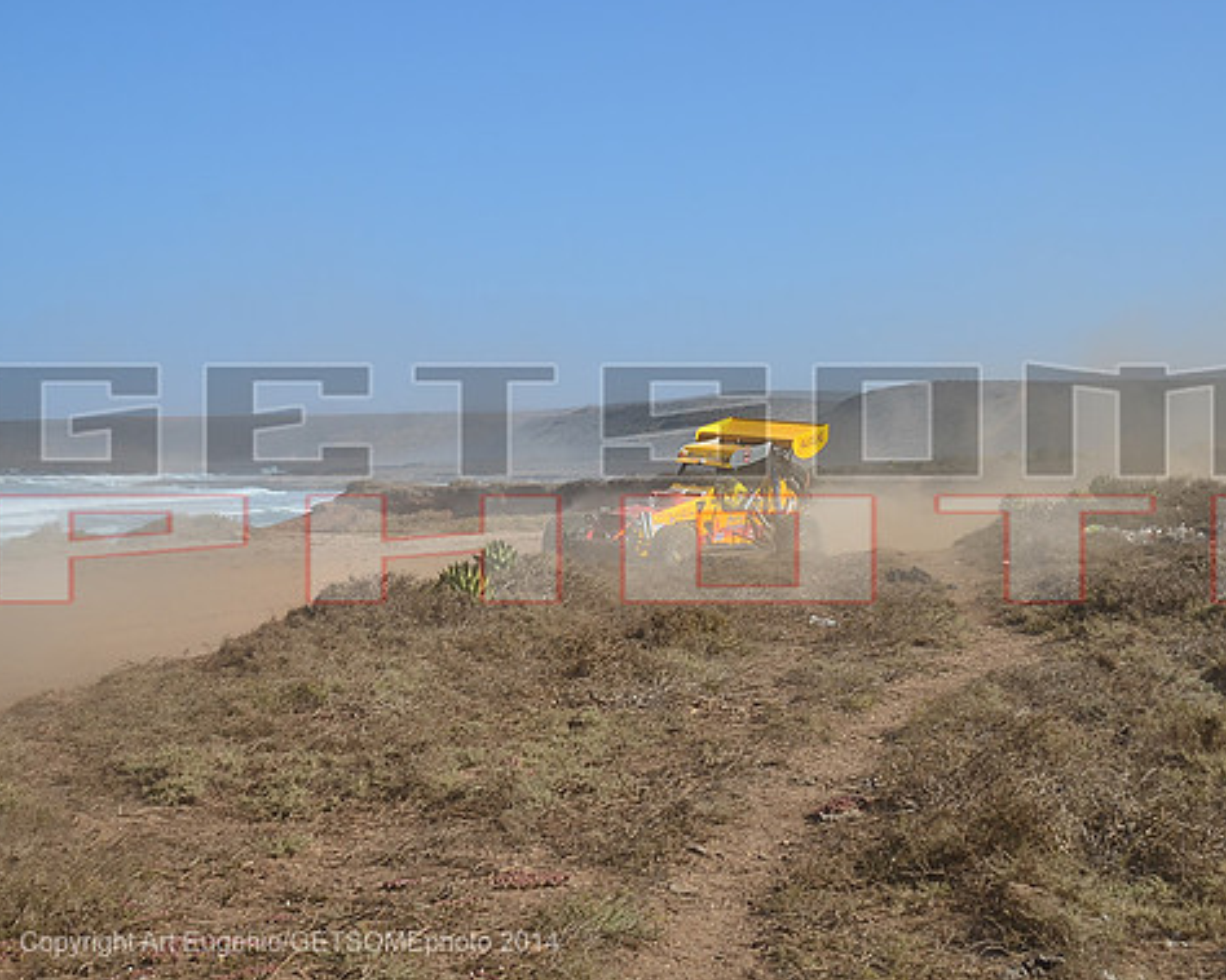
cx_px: 732
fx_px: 1995
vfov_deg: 27.6
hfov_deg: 34.1
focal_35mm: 55
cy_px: 486
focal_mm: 32
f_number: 7.1
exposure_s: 1/640
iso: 200
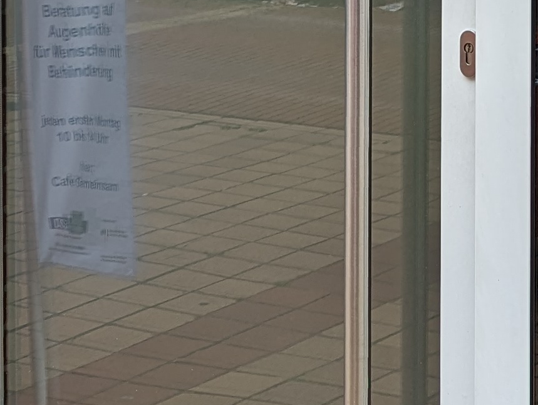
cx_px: 475
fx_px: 1775
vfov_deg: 12.6
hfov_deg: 17.0
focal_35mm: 114
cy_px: -143
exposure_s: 1/287
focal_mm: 6.81
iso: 44
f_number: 1.85
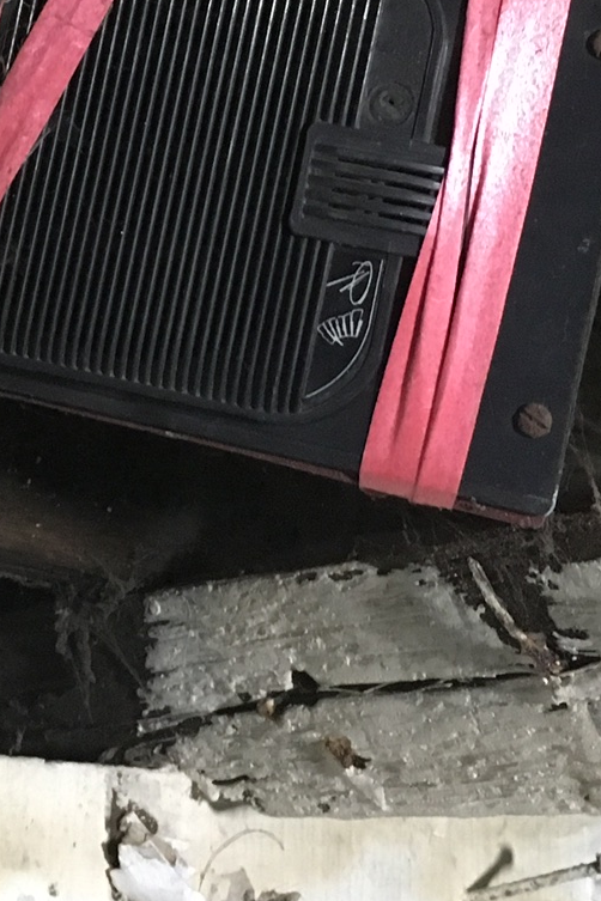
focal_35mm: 82
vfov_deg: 24.1
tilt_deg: +25.8
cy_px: 99
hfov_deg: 16.5
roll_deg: +2.9
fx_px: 2053
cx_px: 92
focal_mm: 4.15
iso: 250
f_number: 2.2
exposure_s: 1/17
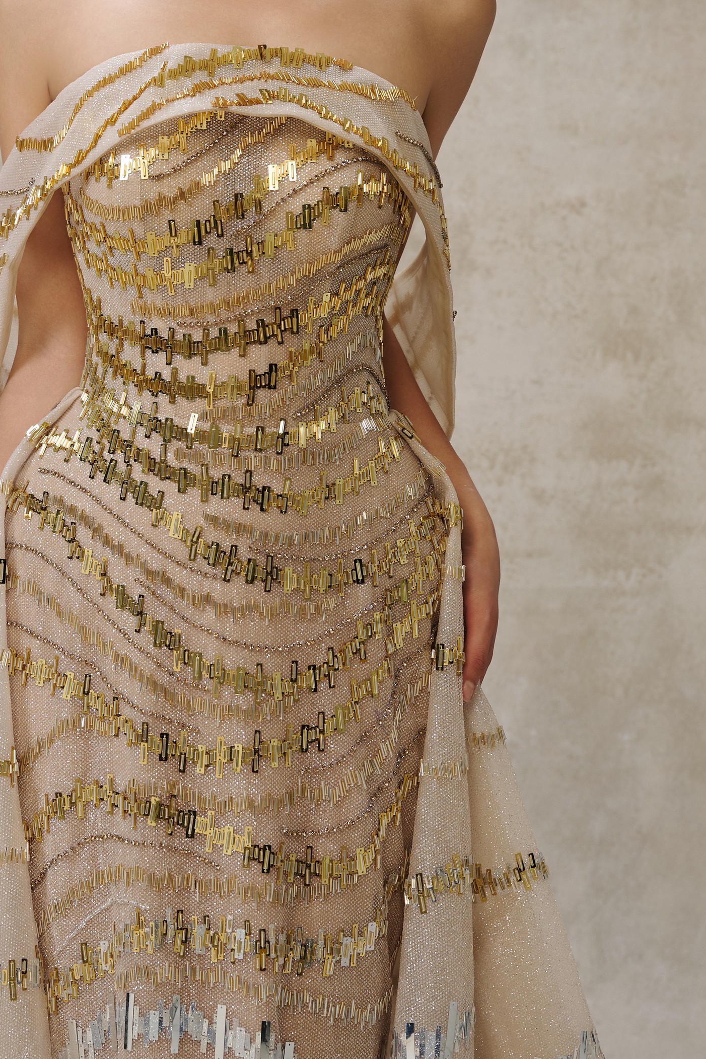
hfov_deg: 16.2
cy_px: 372
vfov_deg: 24.1
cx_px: 230
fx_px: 2471
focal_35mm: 84
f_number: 5.6
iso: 200
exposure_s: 1/200
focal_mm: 46
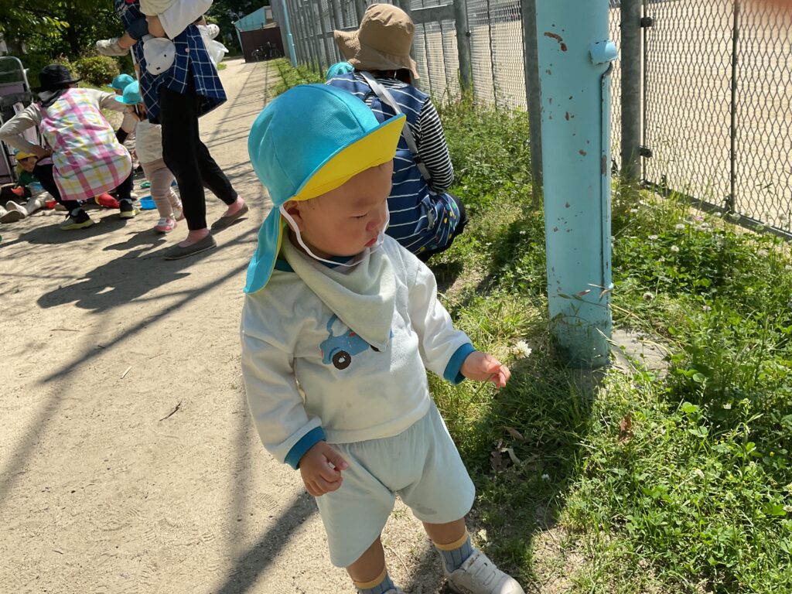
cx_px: 396
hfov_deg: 61.7
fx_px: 664
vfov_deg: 48.2
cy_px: 297
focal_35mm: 29
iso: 16
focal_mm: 3
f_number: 1.8
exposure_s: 1/1144
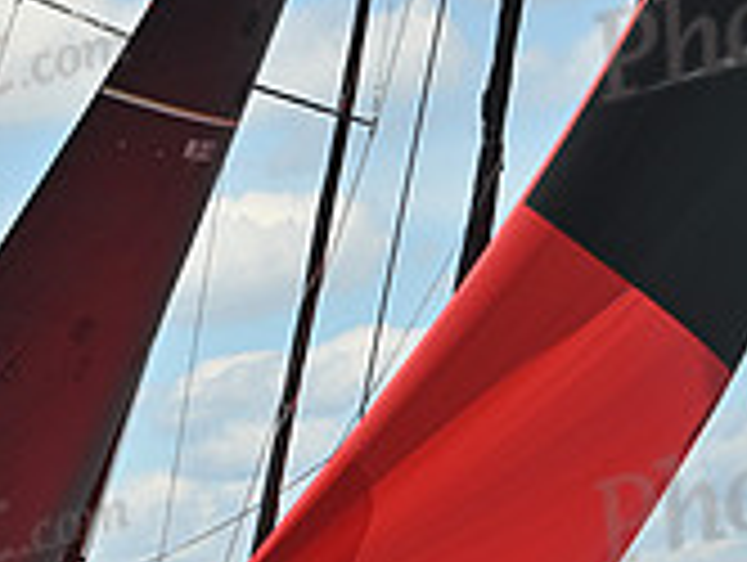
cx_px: 364
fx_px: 5079
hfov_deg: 8.4
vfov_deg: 6.3
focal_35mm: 235
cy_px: 281
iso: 250
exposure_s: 1/1000
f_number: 9
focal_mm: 70
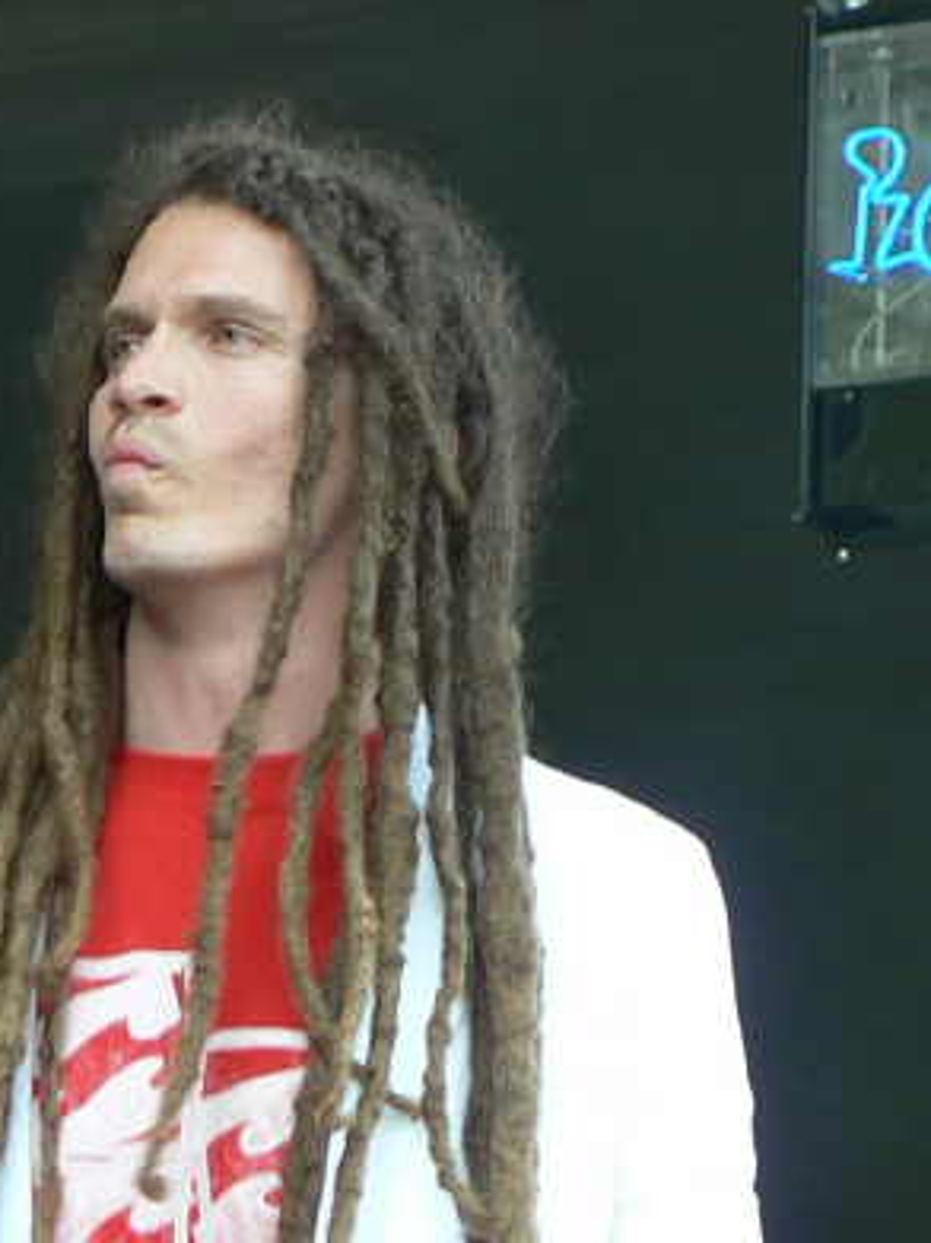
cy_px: 849
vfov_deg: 7.0
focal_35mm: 284
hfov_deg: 5.2
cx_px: 235
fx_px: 10190
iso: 64
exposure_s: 1/60
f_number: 3.3
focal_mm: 31.6
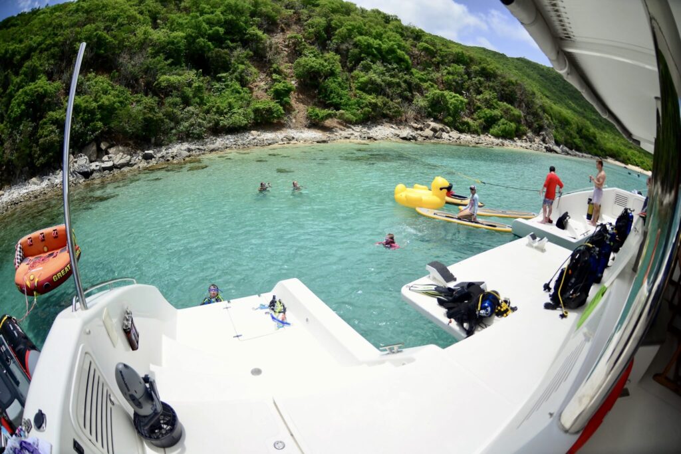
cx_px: 340
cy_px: 227
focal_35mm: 16
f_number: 2.8
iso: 200
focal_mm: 10.5
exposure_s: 1/4000
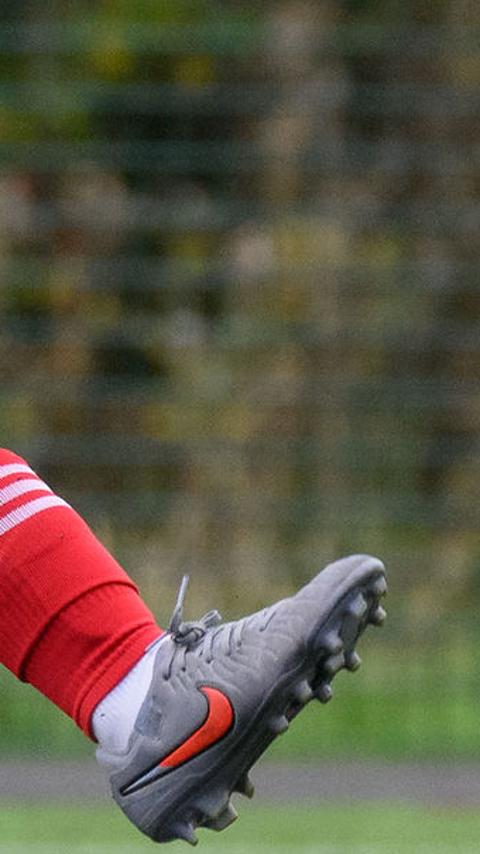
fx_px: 62404
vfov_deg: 0.8
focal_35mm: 2756
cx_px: -429
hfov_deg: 0.4
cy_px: 370
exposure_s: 1/1250
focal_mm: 350
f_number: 5.3
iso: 1400
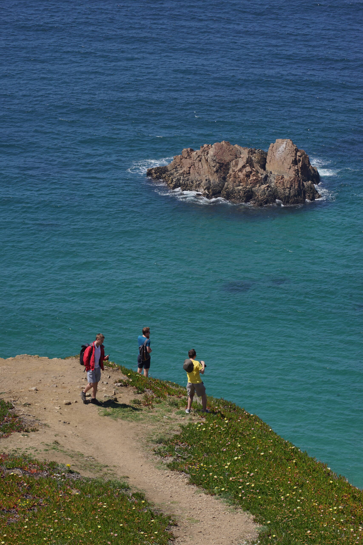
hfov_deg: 7.5
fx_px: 2782
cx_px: 182
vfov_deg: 11.2
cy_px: 272
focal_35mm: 184
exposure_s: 1/200
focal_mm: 184
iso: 125
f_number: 14
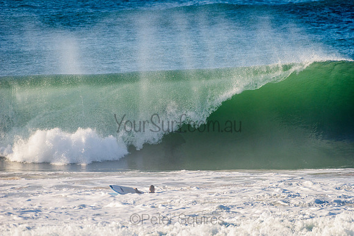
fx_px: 4918
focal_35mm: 500
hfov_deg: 4.1
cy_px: 118
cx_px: 177
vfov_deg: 2.8
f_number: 5.6
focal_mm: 500
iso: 200
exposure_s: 1/1600
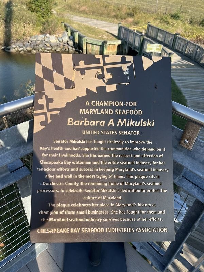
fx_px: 204
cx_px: 102
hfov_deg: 53.1
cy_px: 136
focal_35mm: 26
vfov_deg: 67.3
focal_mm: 5.1
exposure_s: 1/1325
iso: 50
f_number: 1.6
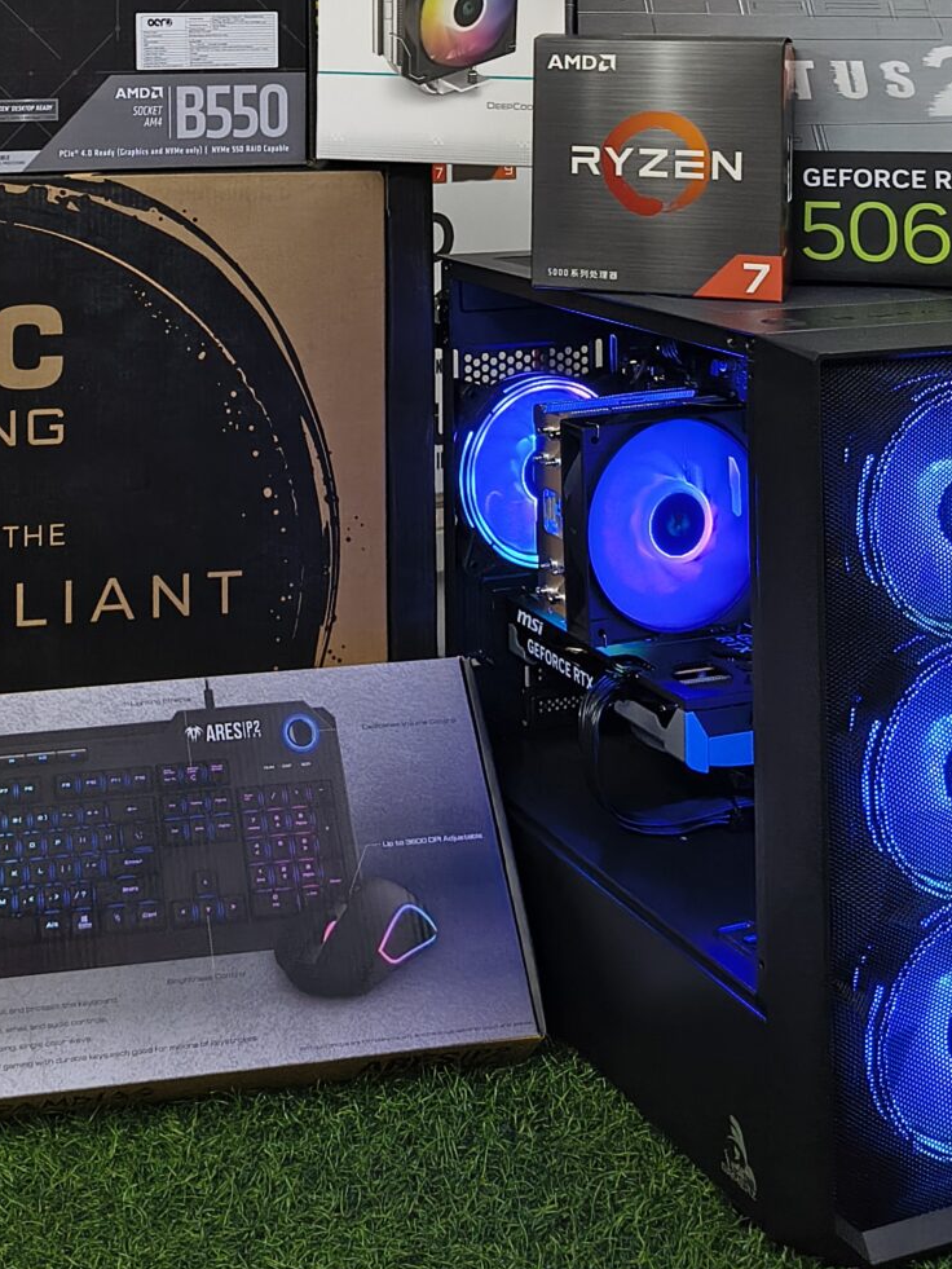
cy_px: -3
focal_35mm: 48
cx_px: 237
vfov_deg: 35.8
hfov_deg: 29.8
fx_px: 1760
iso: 691
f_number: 1.8
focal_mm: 5.56
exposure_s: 1/100
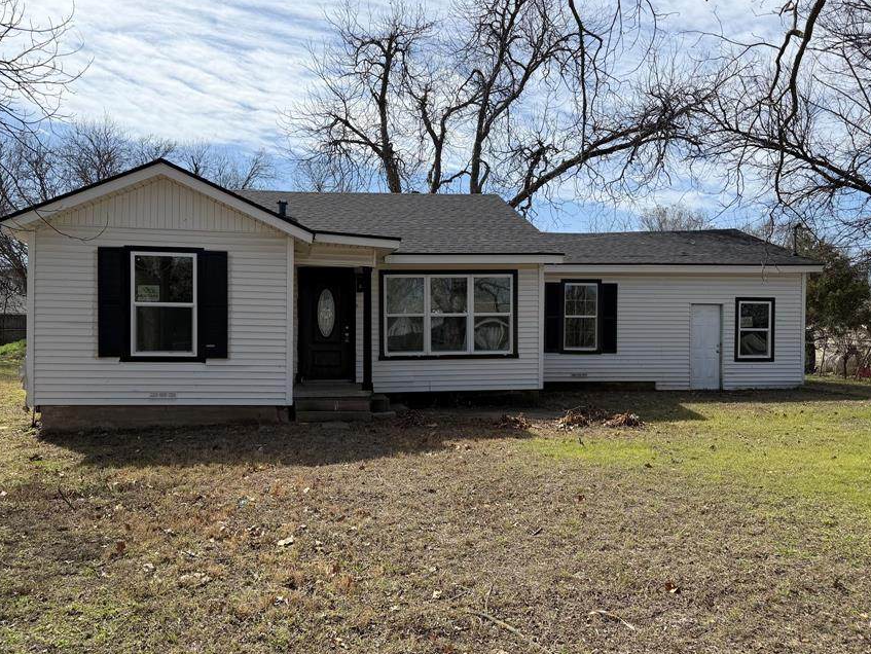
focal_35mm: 29
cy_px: 343
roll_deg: -0.6
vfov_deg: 48.2
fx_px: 730
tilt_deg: -1.5
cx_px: 391
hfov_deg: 61.5
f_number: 1.78
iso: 80
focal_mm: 6.76
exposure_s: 1/4975
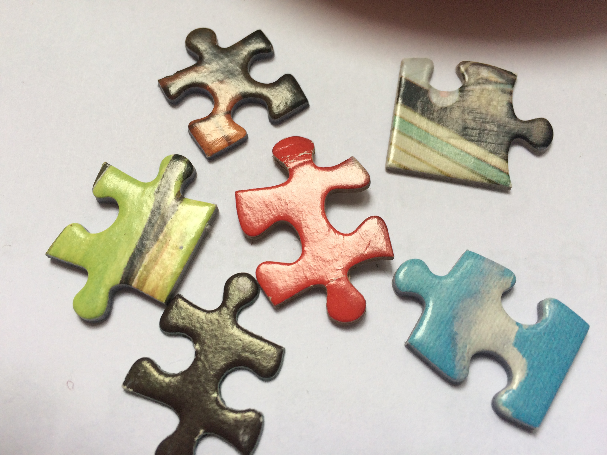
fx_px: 509
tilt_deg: -67.0
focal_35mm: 29
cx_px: 304
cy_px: 228
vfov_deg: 48.2
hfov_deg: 61.7
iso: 64
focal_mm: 4.15
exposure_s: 1/100
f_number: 2.2
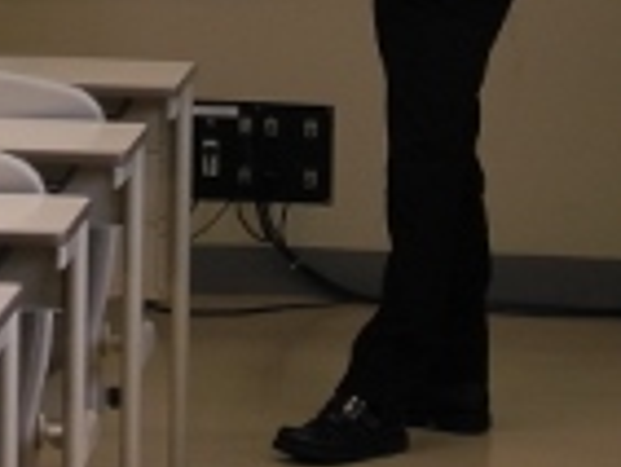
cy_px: -436
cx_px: -141
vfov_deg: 4.3
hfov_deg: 5.7
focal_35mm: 344
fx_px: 6177
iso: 100
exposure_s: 1/50
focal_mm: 16.3
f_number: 4
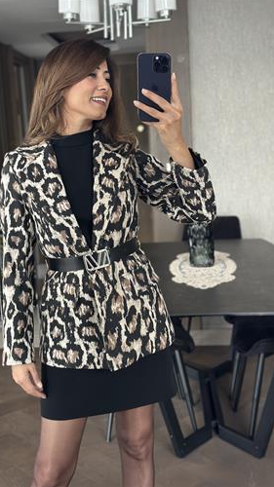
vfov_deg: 39.2
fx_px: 685
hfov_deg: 22.5
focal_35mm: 53
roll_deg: +4.5
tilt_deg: -19.1
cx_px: 94
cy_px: 242
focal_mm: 6.86
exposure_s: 1/48
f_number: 1.78
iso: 400
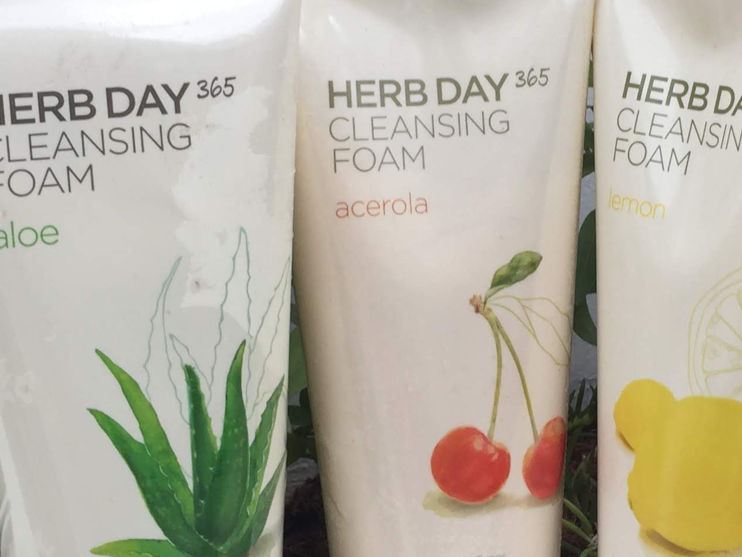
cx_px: 582
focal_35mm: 75
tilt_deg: -11.7
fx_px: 1608
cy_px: 169
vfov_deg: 19.6
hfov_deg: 25.6
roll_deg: -1.8
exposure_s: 1/109
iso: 32
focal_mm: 4.15
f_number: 2.2
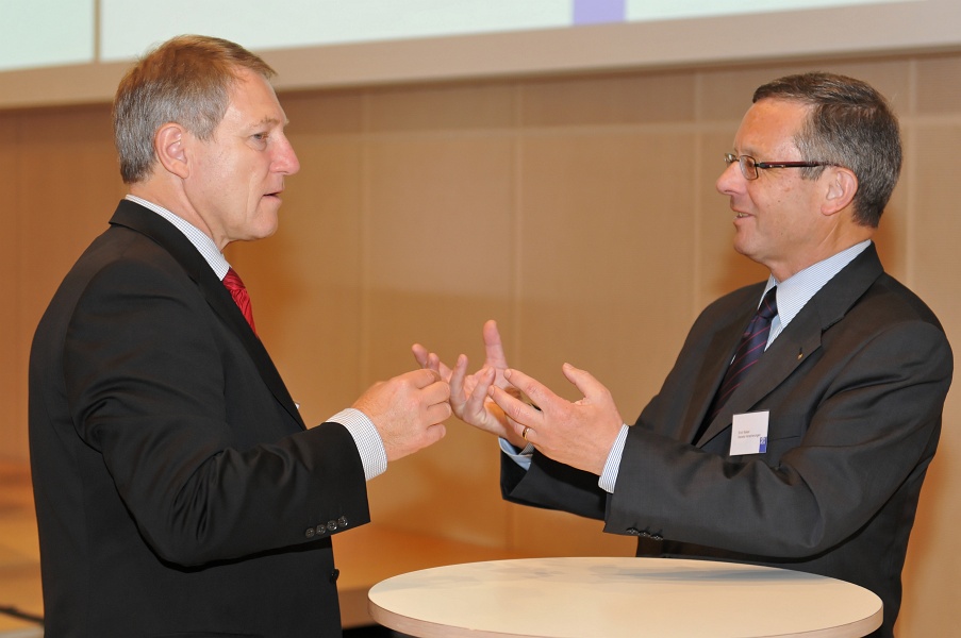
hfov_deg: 24.2
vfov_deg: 16.2
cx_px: 480
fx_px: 2240
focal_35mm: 84
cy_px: 319
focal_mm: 56
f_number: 2.8
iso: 400
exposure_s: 1/40
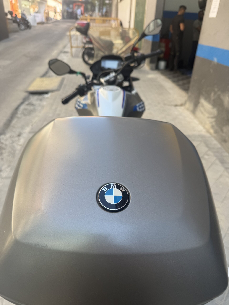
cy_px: 152
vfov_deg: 71.6
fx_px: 212
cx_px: 114
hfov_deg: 56.8
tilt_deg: -29.3
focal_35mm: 24
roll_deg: -2.1
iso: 80
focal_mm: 6.76
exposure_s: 1/421
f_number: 1.78
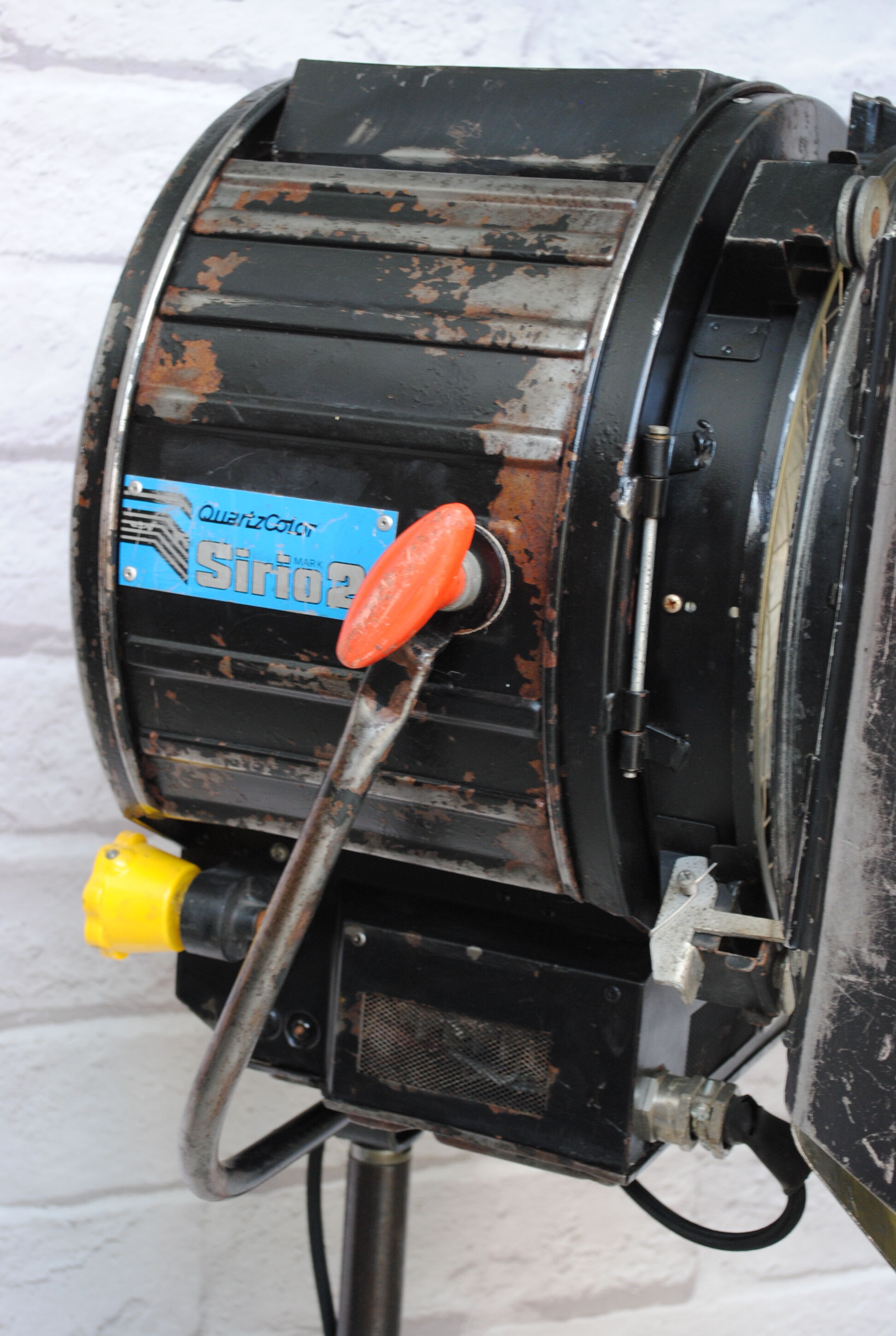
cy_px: 668
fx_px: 2229
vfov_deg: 33.3
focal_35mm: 60
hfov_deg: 22.7
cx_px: 448
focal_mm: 40
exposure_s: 1/30
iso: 360
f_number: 5.3
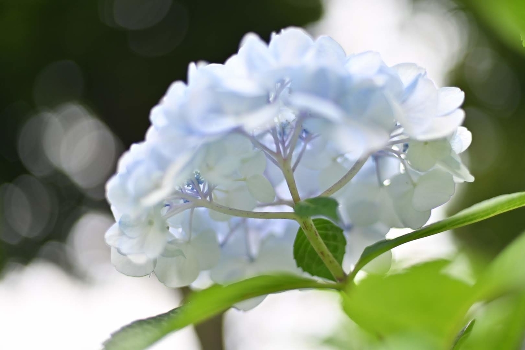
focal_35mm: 50
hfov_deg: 39.6
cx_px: 262
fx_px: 729
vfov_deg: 27.0
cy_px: 175
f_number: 1.4
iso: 100
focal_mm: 50
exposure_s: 1/1000
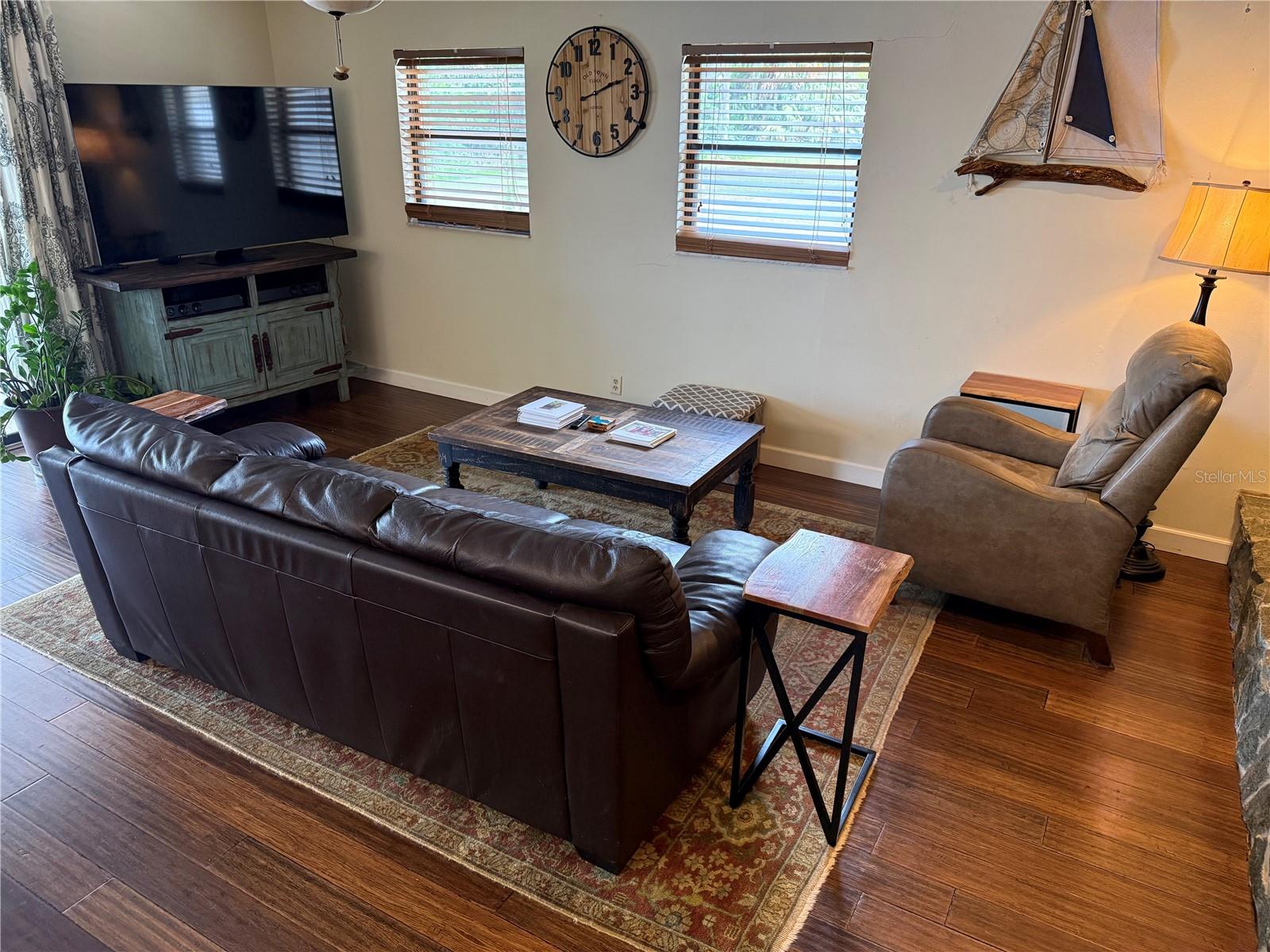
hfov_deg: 71.6
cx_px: 635
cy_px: 476
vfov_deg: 56.8
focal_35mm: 24
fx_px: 881
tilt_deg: -21.2
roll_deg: -0.9
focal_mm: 6.76
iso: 320
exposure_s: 1/60
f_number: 1.78
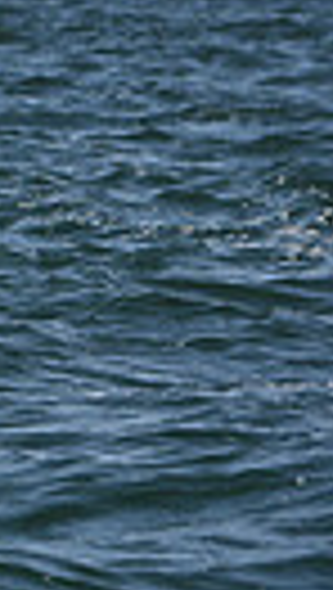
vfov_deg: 4.0
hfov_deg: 2.2
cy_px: -106
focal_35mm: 537
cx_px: -950
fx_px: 8403
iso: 250
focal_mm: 116
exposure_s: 1/1000
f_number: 5
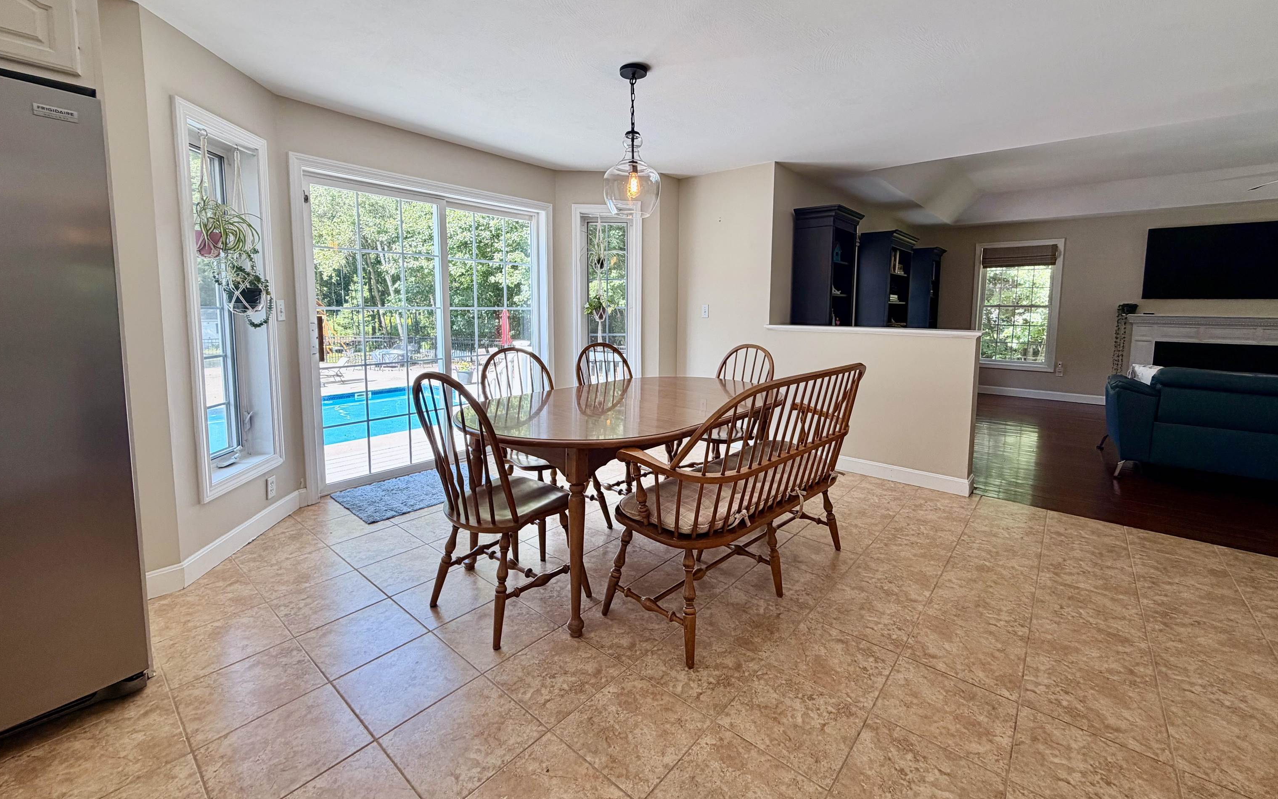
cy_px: 355
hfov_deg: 101.5
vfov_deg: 74.5
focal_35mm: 15
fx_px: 522
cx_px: 643
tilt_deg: -4.6
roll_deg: +0.7
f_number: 2.2
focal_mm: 2.22
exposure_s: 1/120
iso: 64
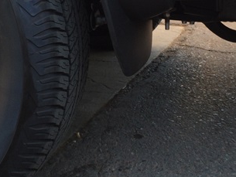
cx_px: 107
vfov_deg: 22.8
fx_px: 430
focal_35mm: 63
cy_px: 25
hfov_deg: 30.7
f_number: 2.2
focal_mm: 4.12
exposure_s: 1/60
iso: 50
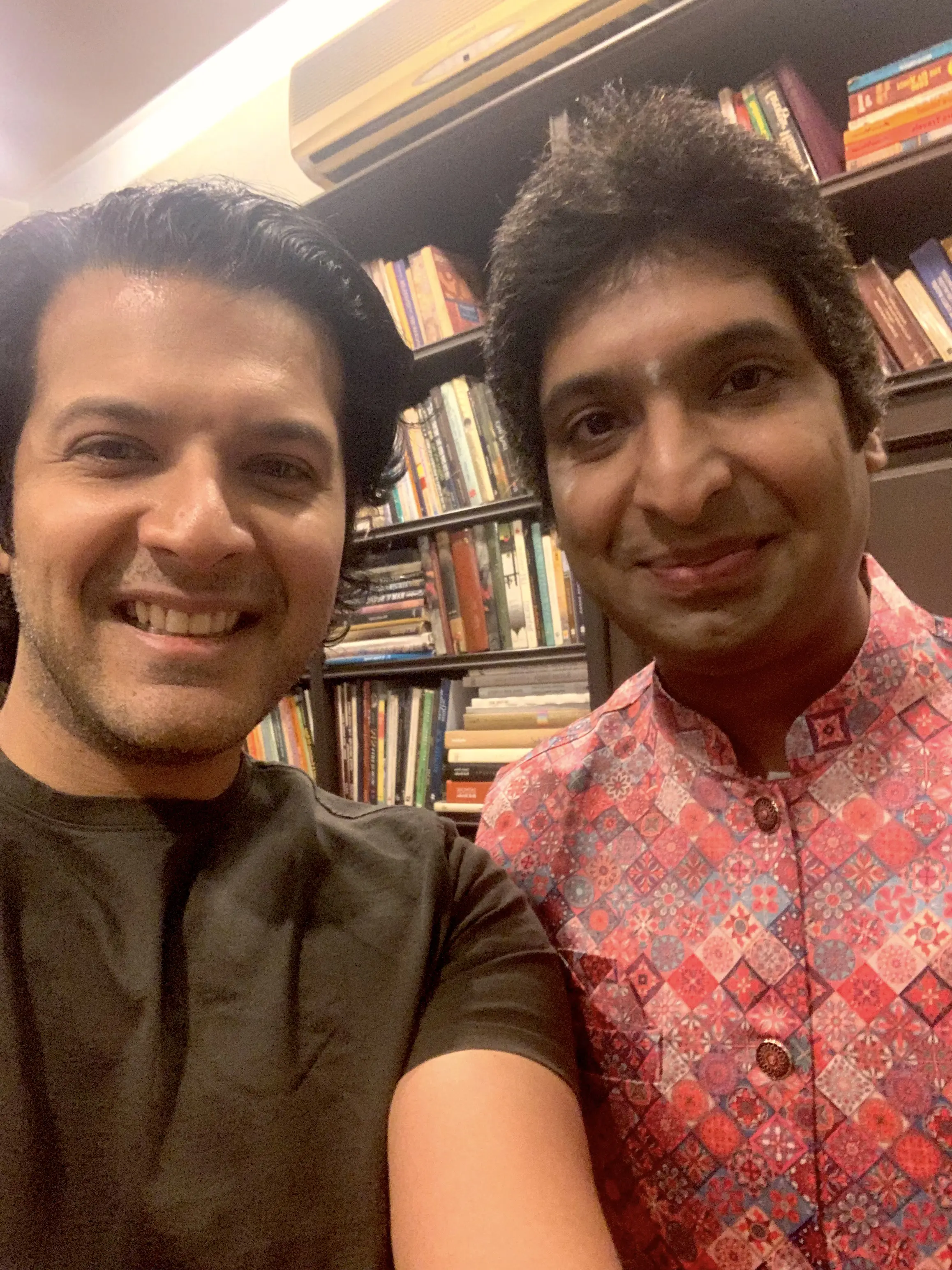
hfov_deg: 44.2
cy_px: 635
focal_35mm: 32
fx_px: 1173
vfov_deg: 56.8
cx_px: 476
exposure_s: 1/25
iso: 400
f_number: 2.2
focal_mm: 2.87
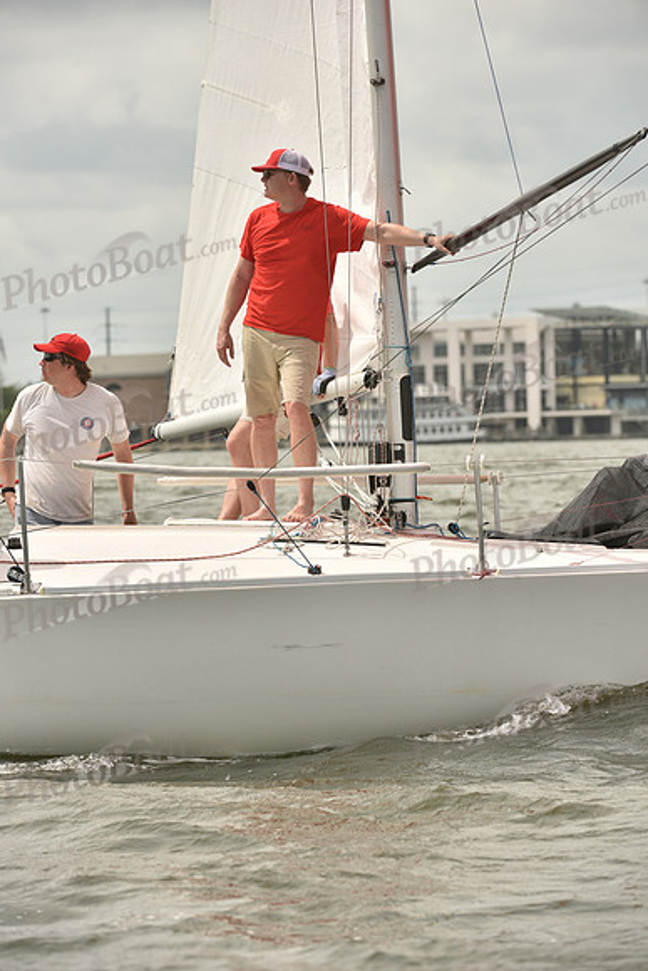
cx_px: 324
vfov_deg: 10.3
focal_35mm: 200
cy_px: 486
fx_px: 5396
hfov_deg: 6.9
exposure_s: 1/1250
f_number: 7.1
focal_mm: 200
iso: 320
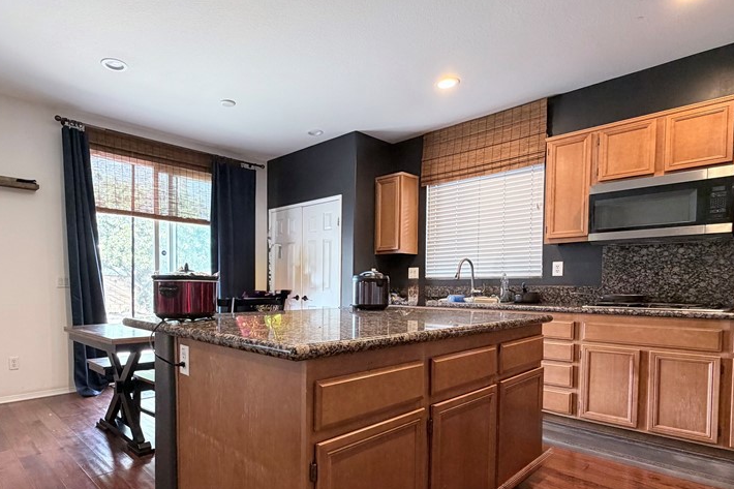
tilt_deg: -2.2
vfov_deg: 58.8
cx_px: 300
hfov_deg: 80.4
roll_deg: +0.3
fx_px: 428
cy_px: 304
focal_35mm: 21
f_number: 2.2
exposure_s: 1/60
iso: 250
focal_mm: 2.22
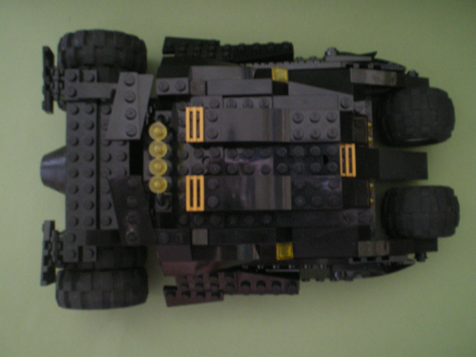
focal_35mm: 38
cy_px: 178
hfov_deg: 49.0
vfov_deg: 37.7
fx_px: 523
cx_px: 238
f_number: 3.1
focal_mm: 6.3
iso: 400
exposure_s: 1/4
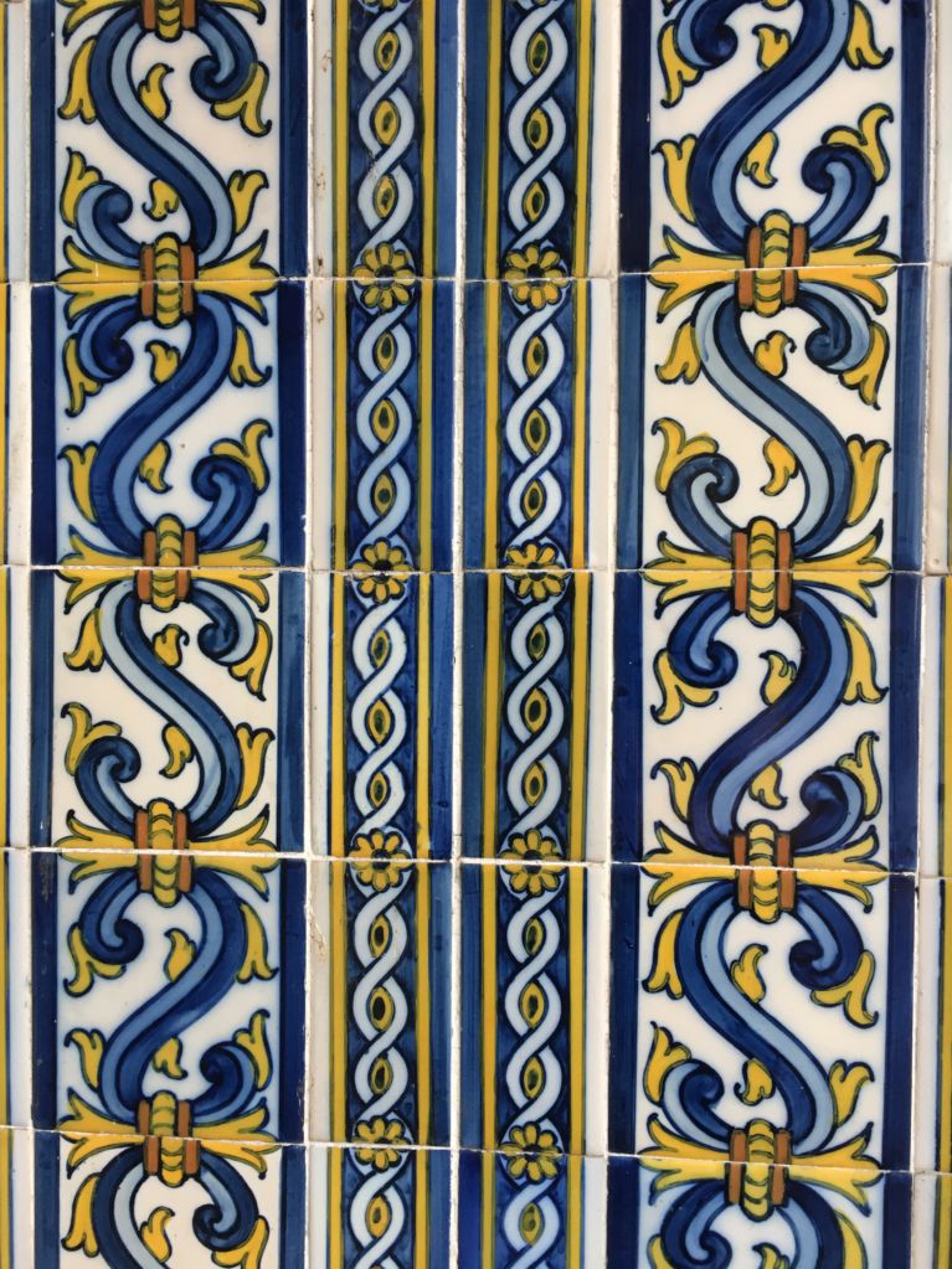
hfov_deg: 48.2
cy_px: 634
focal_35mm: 29
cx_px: 476
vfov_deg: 61.7
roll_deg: -0.8
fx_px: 1064
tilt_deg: -1.6
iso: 40
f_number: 2.2
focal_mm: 4.15
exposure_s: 1/33
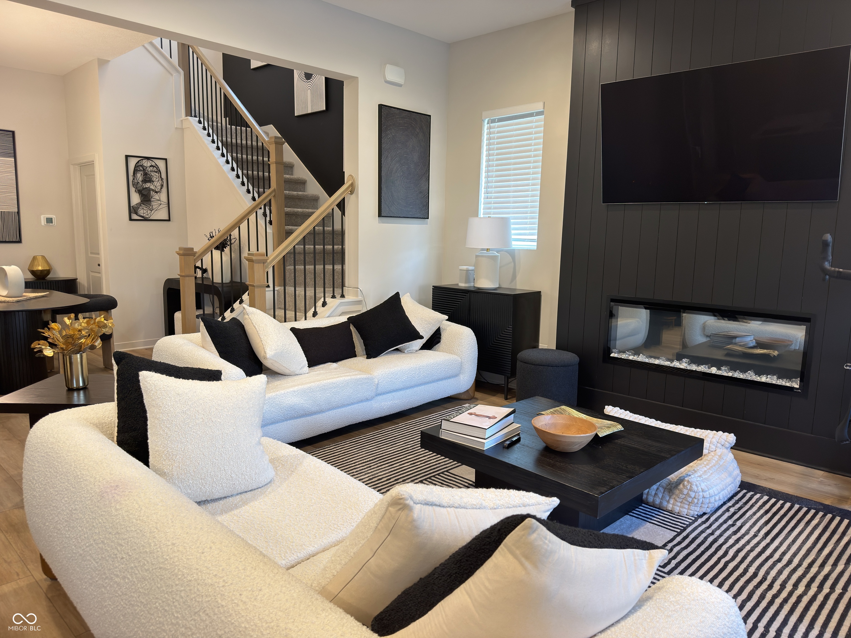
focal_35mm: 24
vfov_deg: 56.8
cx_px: 426
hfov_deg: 71.6
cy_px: 319
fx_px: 590
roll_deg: -0.2
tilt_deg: -8.0
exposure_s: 1/40
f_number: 1.78
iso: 200
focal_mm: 6.76
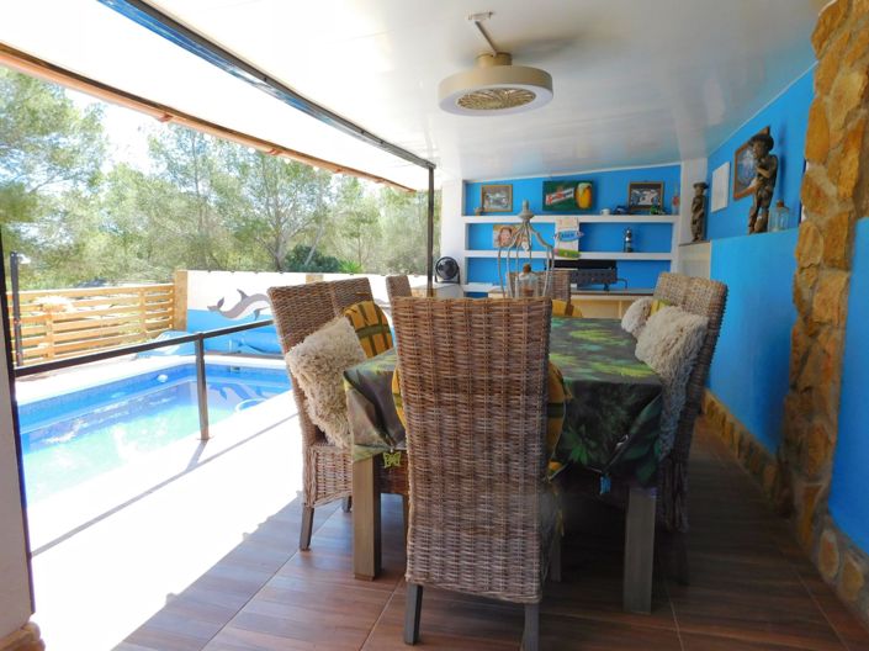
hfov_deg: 74.0
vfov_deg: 58.8
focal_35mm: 23
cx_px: 434
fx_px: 577
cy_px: 326
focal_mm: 4
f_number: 3
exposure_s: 1/250
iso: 125
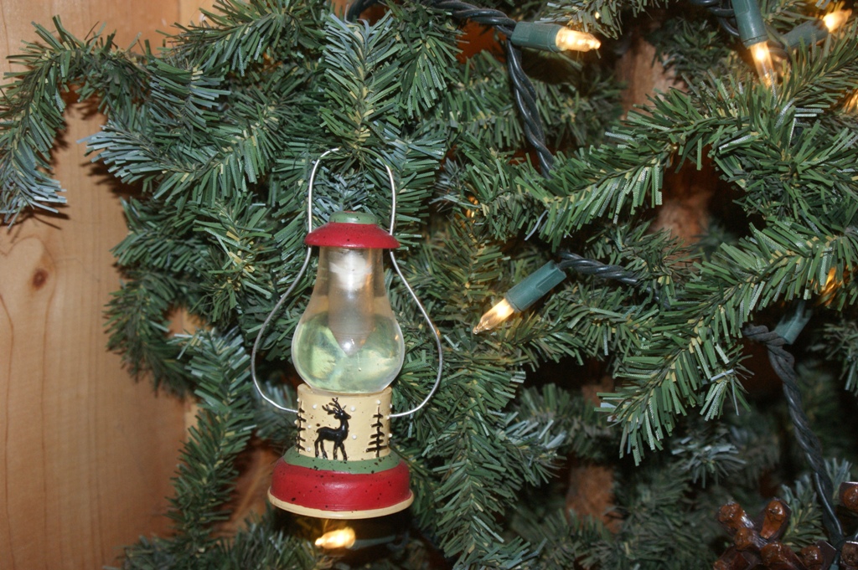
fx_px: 1250
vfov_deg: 25.7
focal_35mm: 52
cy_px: 285
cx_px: 429
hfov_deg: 37.9
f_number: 5.6
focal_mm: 35
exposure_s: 1/60
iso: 400
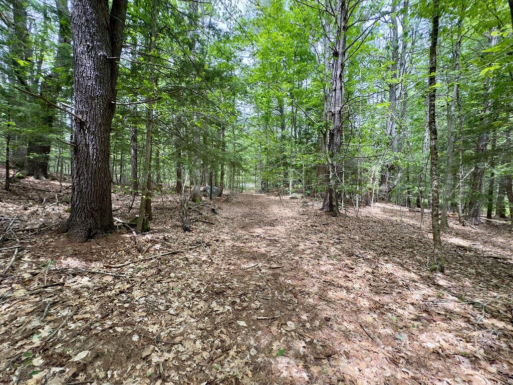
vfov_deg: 85.7
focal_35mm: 14
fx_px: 207
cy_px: 192
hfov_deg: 102.1
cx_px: 256
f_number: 2.2
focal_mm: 2.22
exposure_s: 1/114
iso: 40
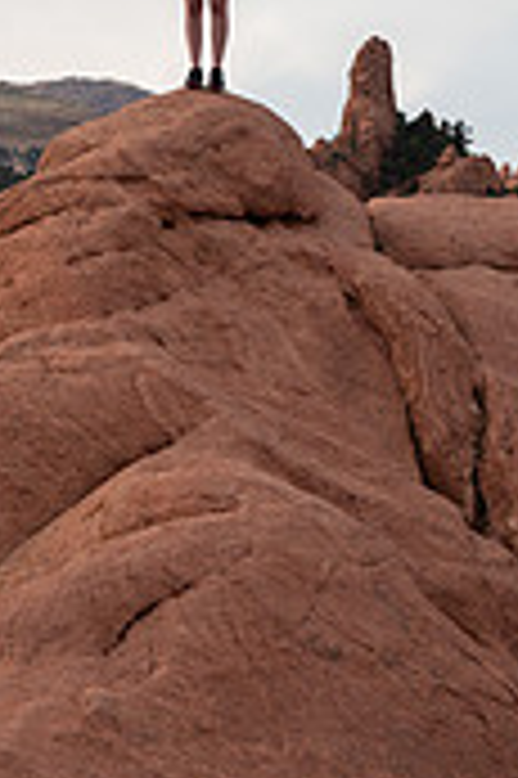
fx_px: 3590
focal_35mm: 166
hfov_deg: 8.2
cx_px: 399
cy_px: -193
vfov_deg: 12.1
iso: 400
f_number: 6
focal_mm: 64
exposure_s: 1/160
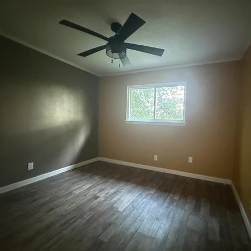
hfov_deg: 83.0
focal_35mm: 17
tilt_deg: -3.5
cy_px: 129
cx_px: 150
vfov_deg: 84.0
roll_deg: -1.4
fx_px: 139
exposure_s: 1/52
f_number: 2.2
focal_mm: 2.22
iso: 1250
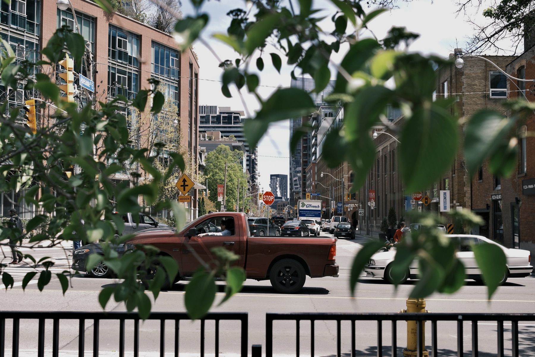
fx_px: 520
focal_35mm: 35
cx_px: 268
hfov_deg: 54.4
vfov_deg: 37.9
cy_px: 178
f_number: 4
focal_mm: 23
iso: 64
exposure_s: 1/320
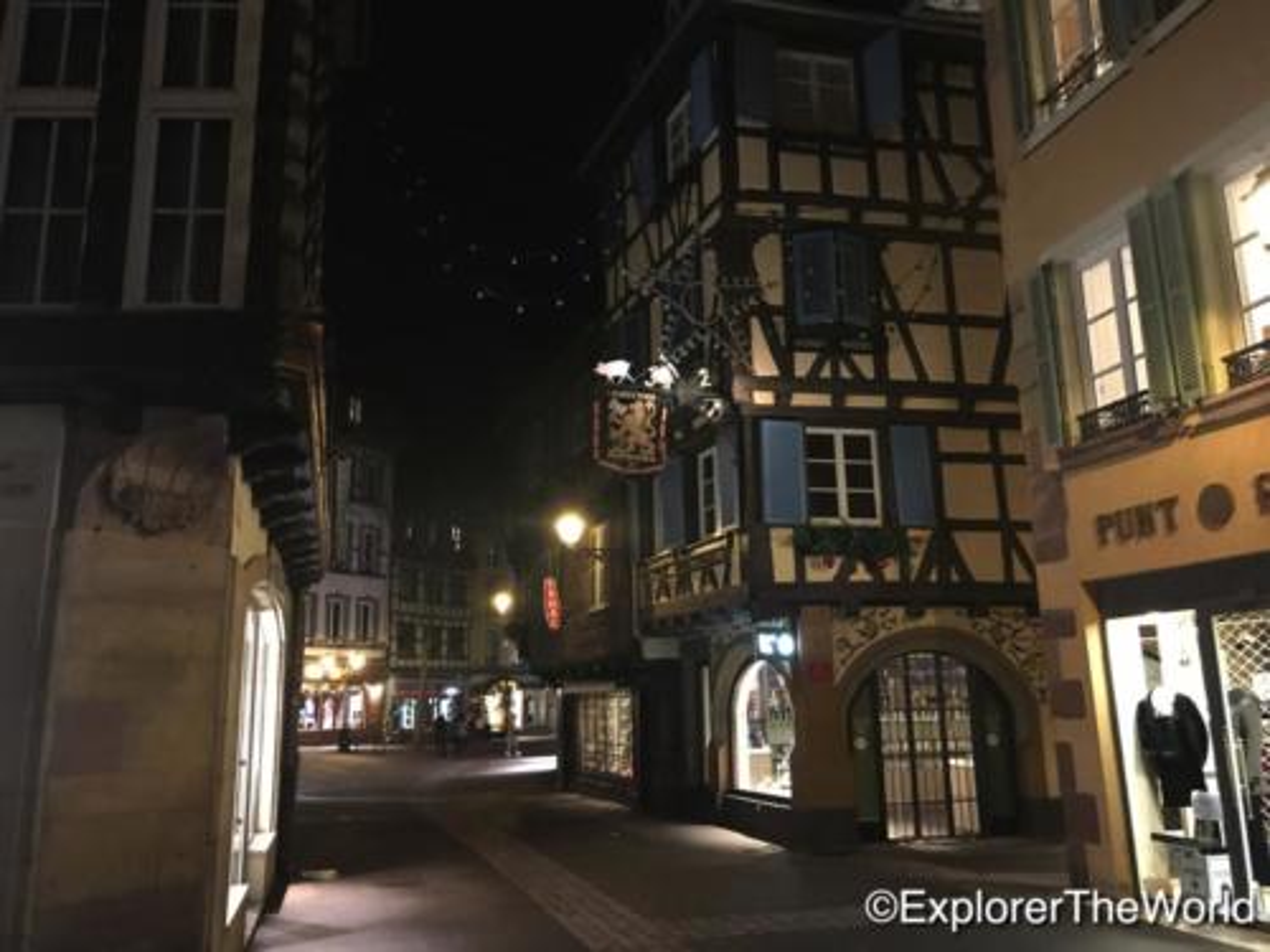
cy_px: 476
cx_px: 635
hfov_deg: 63.4
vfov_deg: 49.7
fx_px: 1027
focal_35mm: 28
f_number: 1.8
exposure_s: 1/4
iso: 100
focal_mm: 3.99
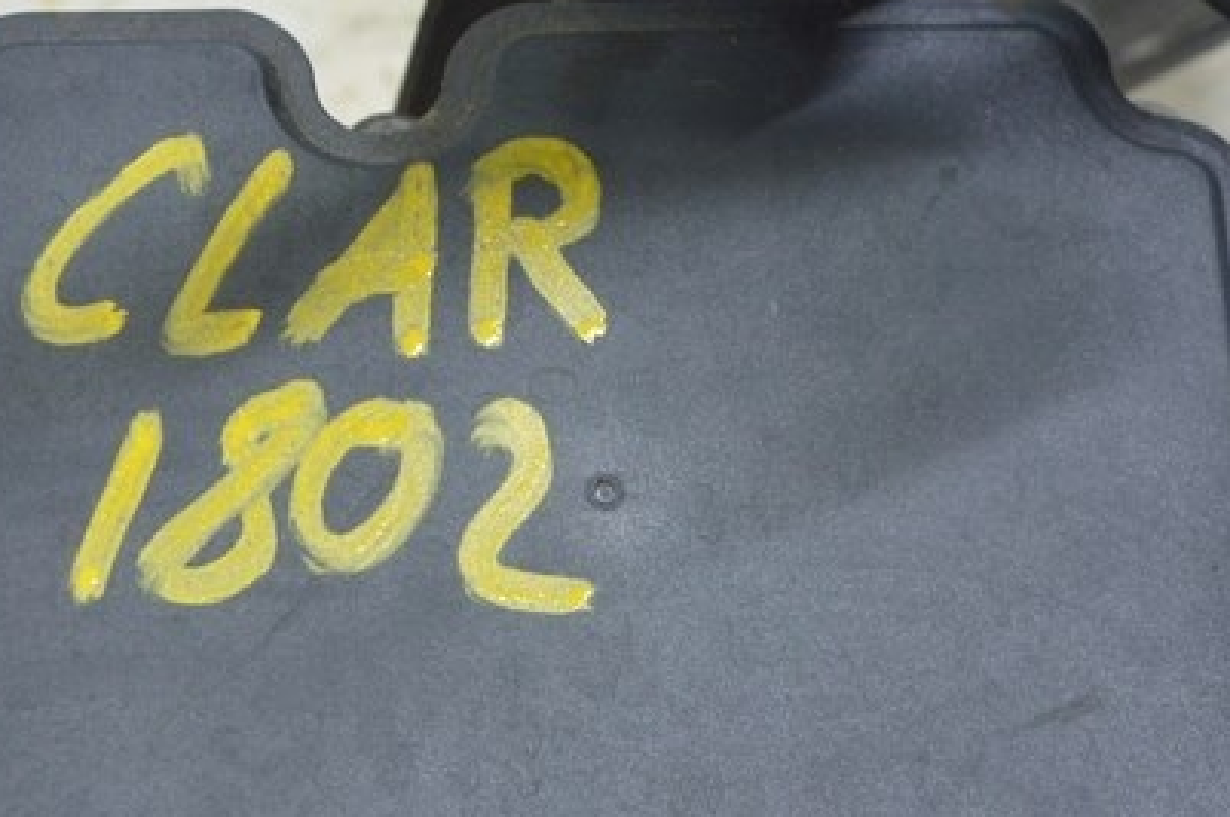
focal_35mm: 103
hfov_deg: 19.8
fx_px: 3524
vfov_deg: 13.2
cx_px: 594
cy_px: 259
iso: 400
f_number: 5.6
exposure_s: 1/20
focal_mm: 27
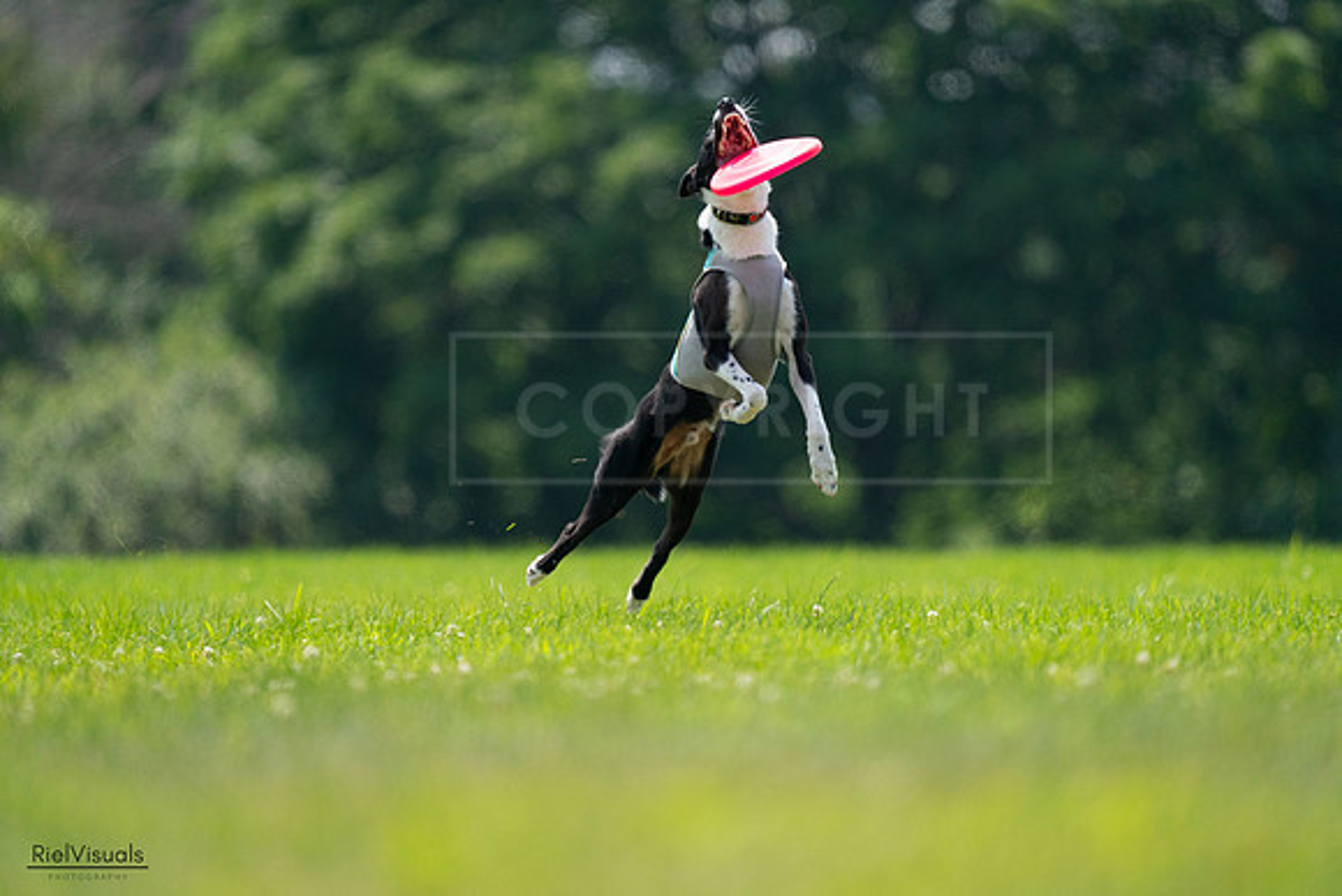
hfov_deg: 3.4
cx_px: 671
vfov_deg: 2.3
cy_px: 448
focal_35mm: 600
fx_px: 22371
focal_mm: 600
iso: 2000
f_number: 6.3
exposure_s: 1/4000
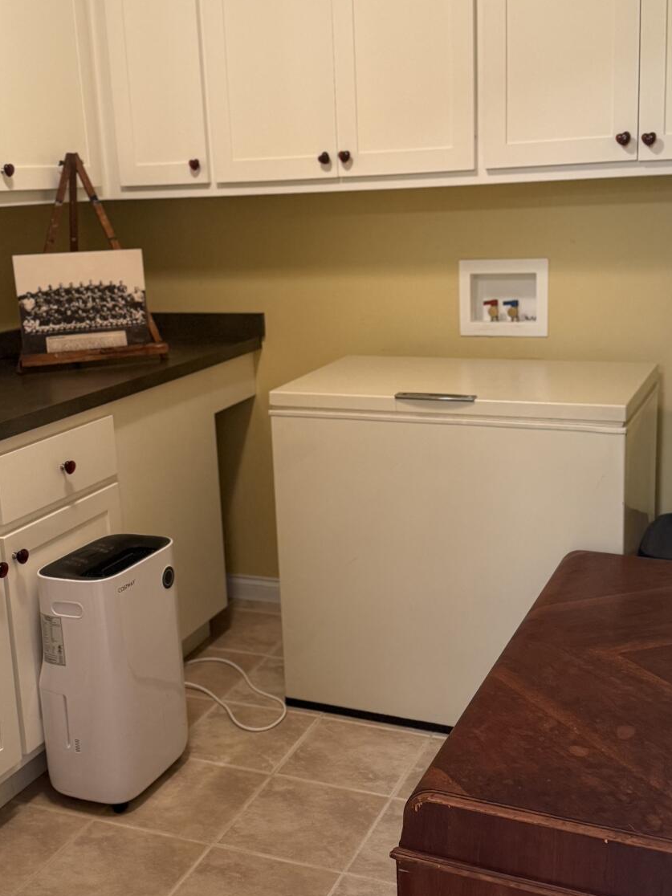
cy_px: 438
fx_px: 1113
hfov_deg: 33.6
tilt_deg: -10.7
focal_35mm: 43
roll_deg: +3.4
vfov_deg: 43.8
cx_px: 305
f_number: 1.78
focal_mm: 6.76
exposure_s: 1/60
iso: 250
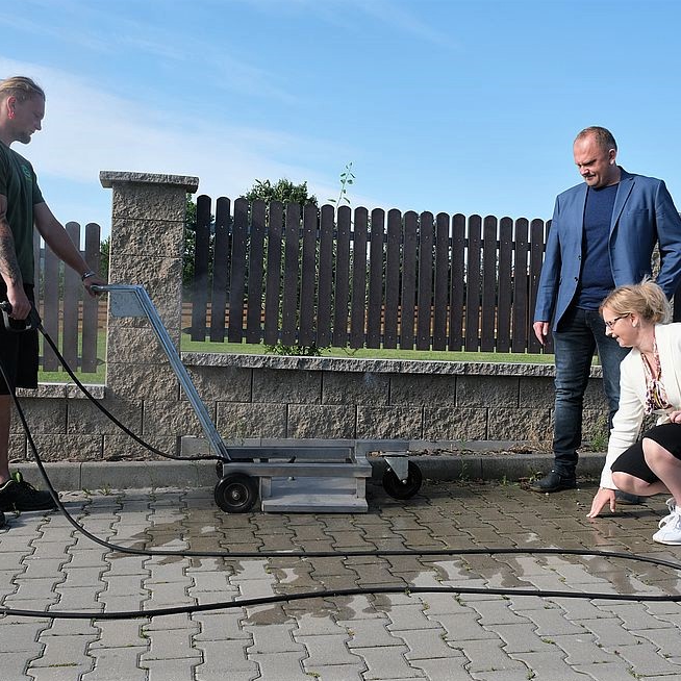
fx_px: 868
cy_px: 341
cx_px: 336
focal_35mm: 39
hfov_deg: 42.8
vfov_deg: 42.8
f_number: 8
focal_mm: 20
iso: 320
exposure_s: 1/250
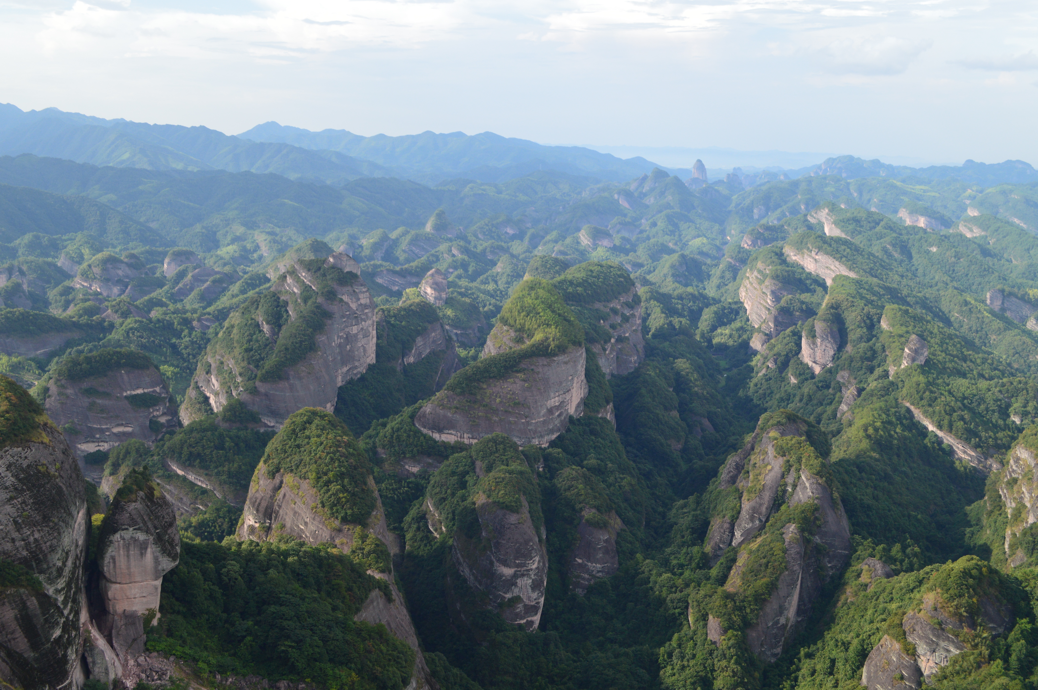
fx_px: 1037
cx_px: 519
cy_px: 345
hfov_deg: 53.2
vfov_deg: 36.8
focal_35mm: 36
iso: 400
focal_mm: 24
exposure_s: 1/250
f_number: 10
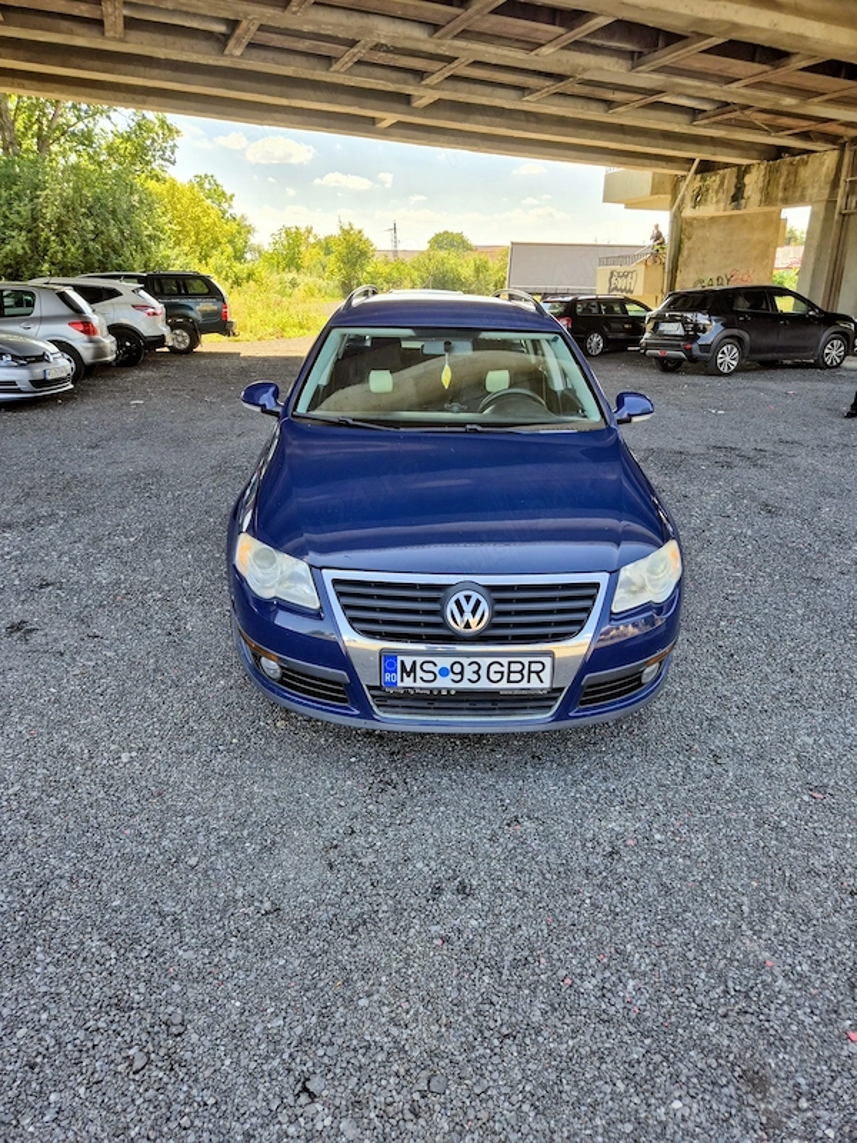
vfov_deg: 73.9
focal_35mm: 23
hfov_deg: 58.9
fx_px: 759
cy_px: 572
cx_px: 428
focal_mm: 5.4
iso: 25
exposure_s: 1/570
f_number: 1.8
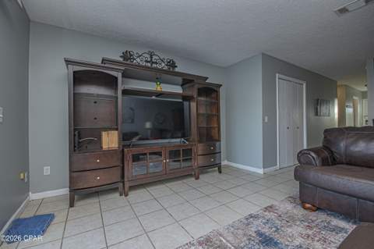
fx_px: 156
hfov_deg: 100.4
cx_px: 187
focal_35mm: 15
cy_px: 124
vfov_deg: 77.2
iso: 400
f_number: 10
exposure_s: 1/30
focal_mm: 10
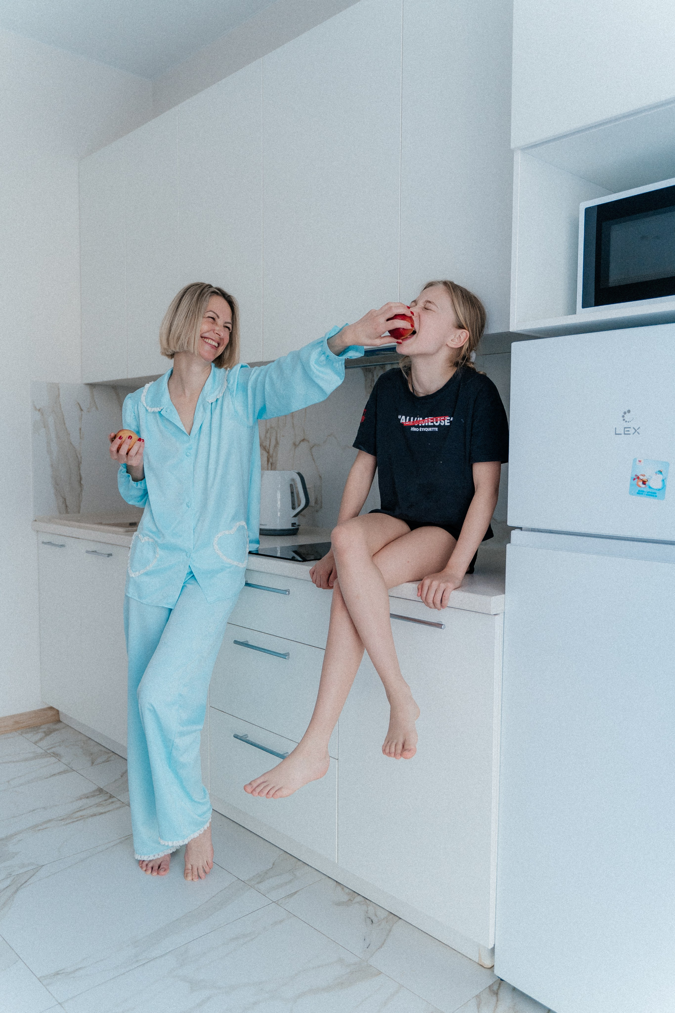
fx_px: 787
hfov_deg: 46.4
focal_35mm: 28
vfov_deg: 65.5
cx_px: 338
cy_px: 506
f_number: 2.8
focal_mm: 28
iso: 1000
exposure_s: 1/100
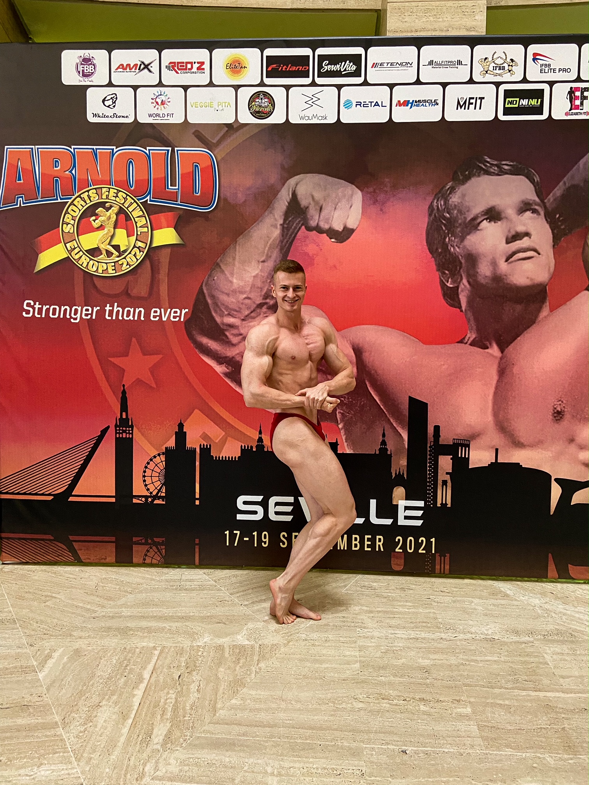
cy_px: 392
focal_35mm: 26
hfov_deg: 53.1
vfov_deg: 67.3
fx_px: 590
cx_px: 294
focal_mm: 4.25
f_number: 1.8
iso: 320
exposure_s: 1/50
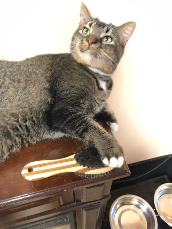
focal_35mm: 28
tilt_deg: -48.1
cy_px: 114
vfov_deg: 63.5
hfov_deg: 49.7
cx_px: 86
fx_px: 186
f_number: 1.8
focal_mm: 3.99
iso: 125
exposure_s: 1/4
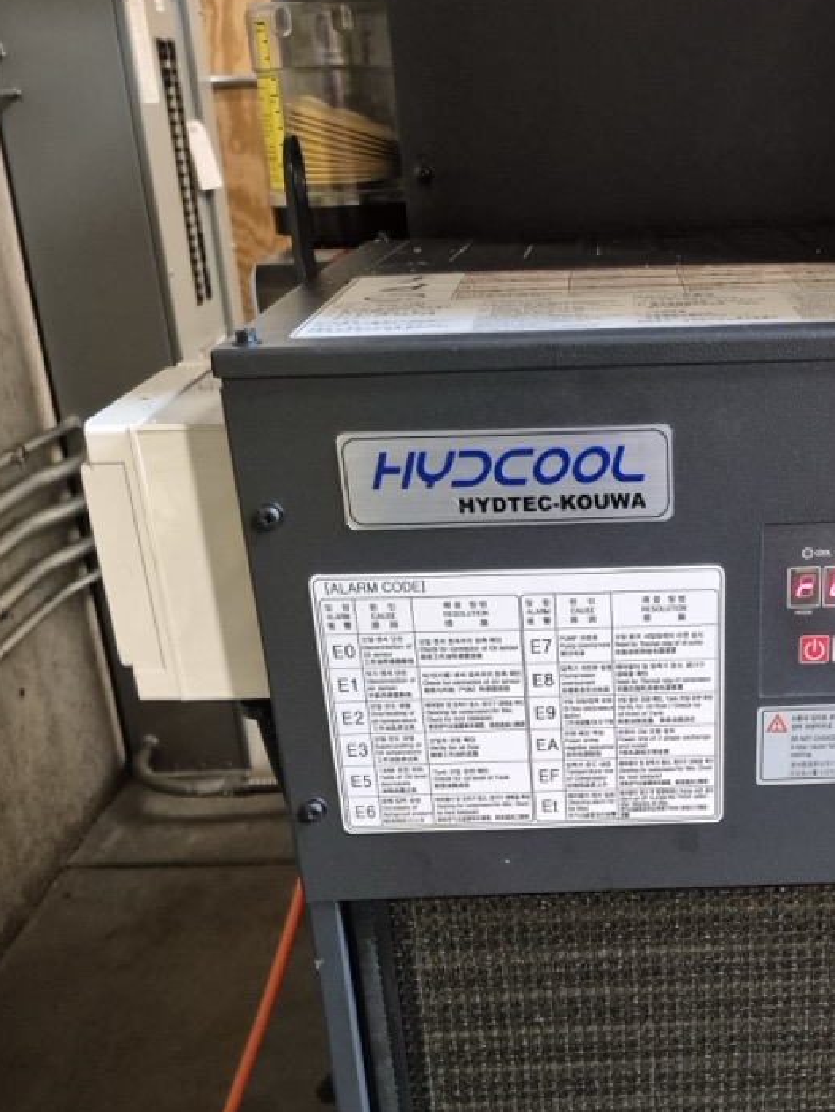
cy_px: 865
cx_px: 625
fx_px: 1350
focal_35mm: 42
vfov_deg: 43.0
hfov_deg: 33.7
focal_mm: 5.4
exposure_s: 1/60
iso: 1250
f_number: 1.8
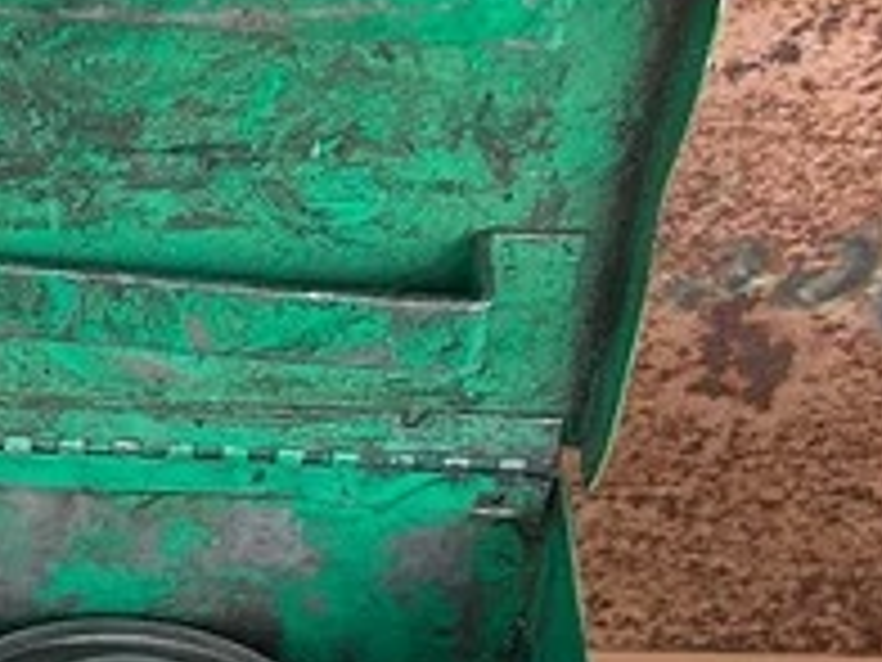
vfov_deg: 10.7
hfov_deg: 14.0
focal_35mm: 136
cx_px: -256
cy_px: 761
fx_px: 3465
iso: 125
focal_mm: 5.7
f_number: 1.5
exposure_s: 1/120
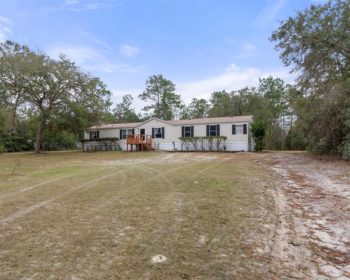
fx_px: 234
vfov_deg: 61.8
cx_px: 156
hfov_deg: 73.4
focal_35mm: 23
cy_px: 144
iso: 320
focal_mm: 13
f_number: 8
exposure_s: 1/125
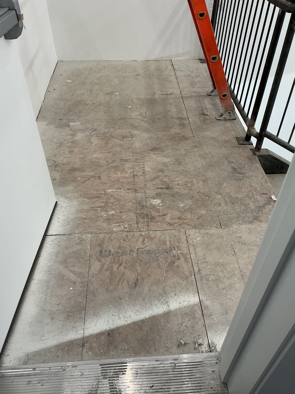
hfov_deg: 48.2
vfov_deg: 61.7
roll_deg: -1.2
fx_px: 330
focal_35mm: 29
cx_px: 148
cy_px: 197
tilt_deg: -43.7
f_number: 1.8
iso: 50
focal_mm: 3
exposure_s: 1/60
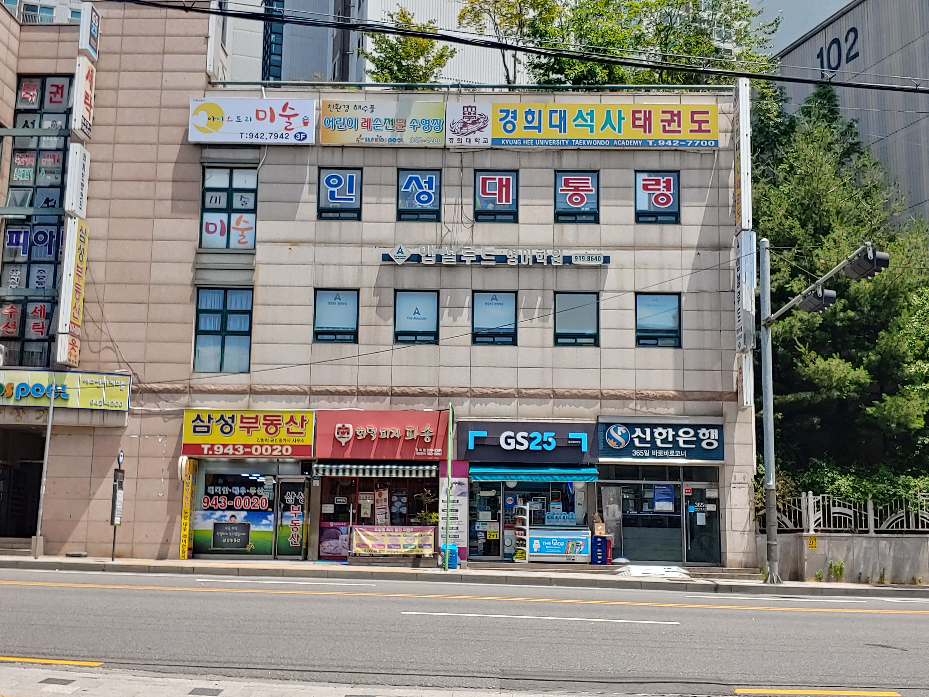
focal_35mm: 40
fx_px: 1073
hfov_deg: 46.8
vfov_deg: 36.0
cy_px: 348
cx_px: 464
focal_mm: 4.23
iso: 50
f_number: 1.5
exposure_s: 1/2381
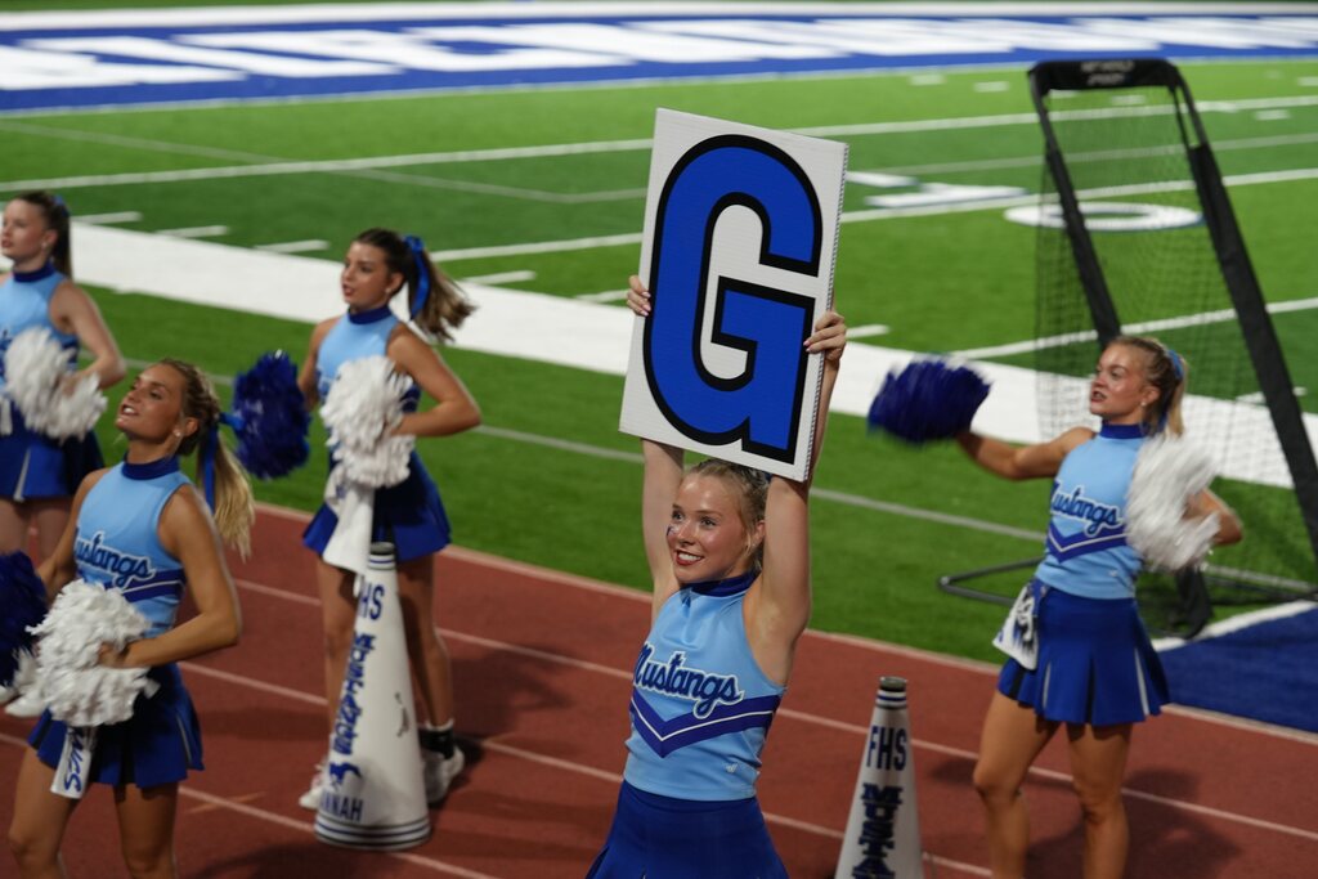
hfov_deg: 21.5
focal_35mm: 95
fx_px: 3478
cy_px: 440
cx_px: 659
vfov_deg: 14.4
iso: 2000
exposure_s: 1/160
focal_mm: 95
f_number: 4
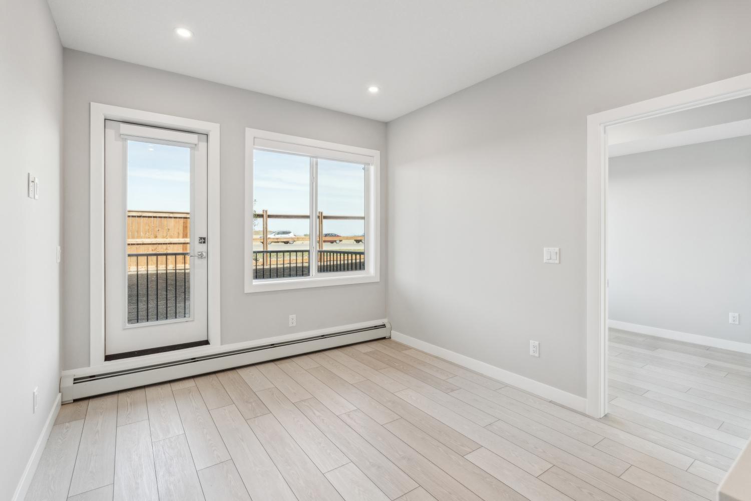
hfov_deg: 96.7
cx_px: 376
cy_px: 250
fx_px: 334
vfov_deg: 73.7
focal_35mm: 16
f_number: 8
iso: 800
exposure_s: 1/250
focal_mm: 16
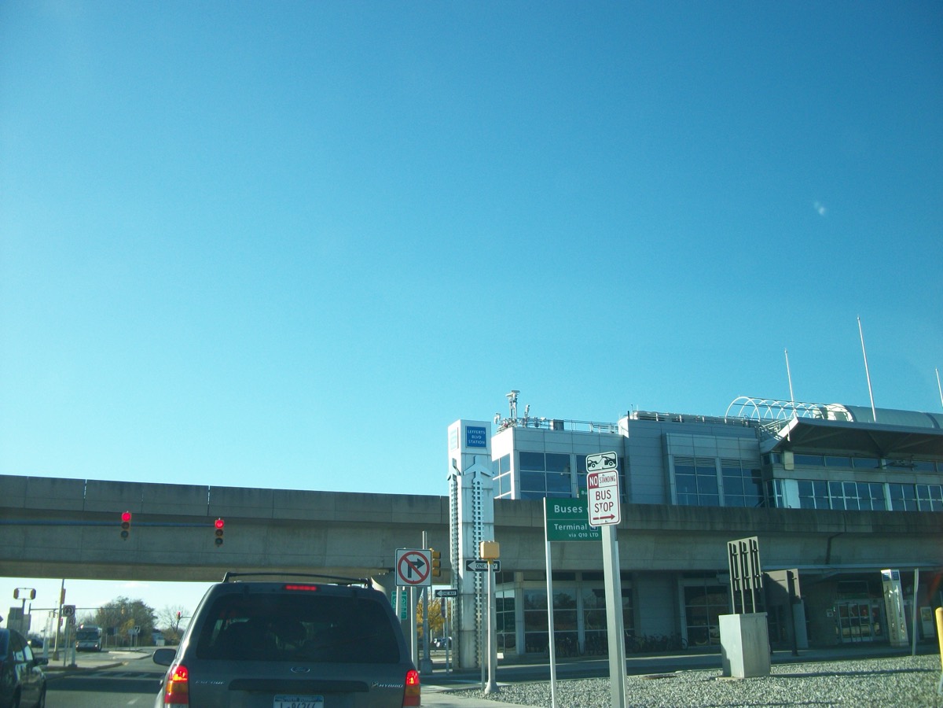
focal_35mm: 32
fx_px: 872
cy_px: 354
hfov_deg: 56.8
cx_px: 472
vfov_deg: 44.2
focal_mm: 5.7
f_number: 8.8
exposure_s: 1/80
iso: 80
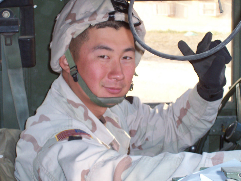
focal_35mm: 100
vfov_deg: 14.8
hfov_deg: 19.6
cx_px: 132
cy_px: 85
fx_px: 696
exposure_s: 1/90
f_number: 4.1
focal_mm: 13.5
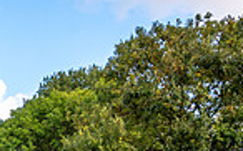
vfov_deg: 11.8
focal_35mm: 98
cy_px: 310
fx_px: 649
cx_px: -82
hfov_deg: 19.4
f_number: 6.3
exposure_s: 1/160
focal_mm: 24
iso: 100
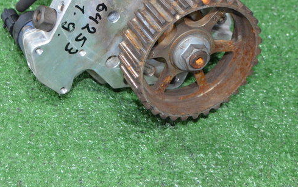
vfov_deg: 15.6
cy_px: 40
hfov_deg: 24.9
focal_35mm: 83
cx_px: 139
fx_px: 674
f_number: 4.2
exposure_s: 1/60
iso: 1250
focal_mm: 26
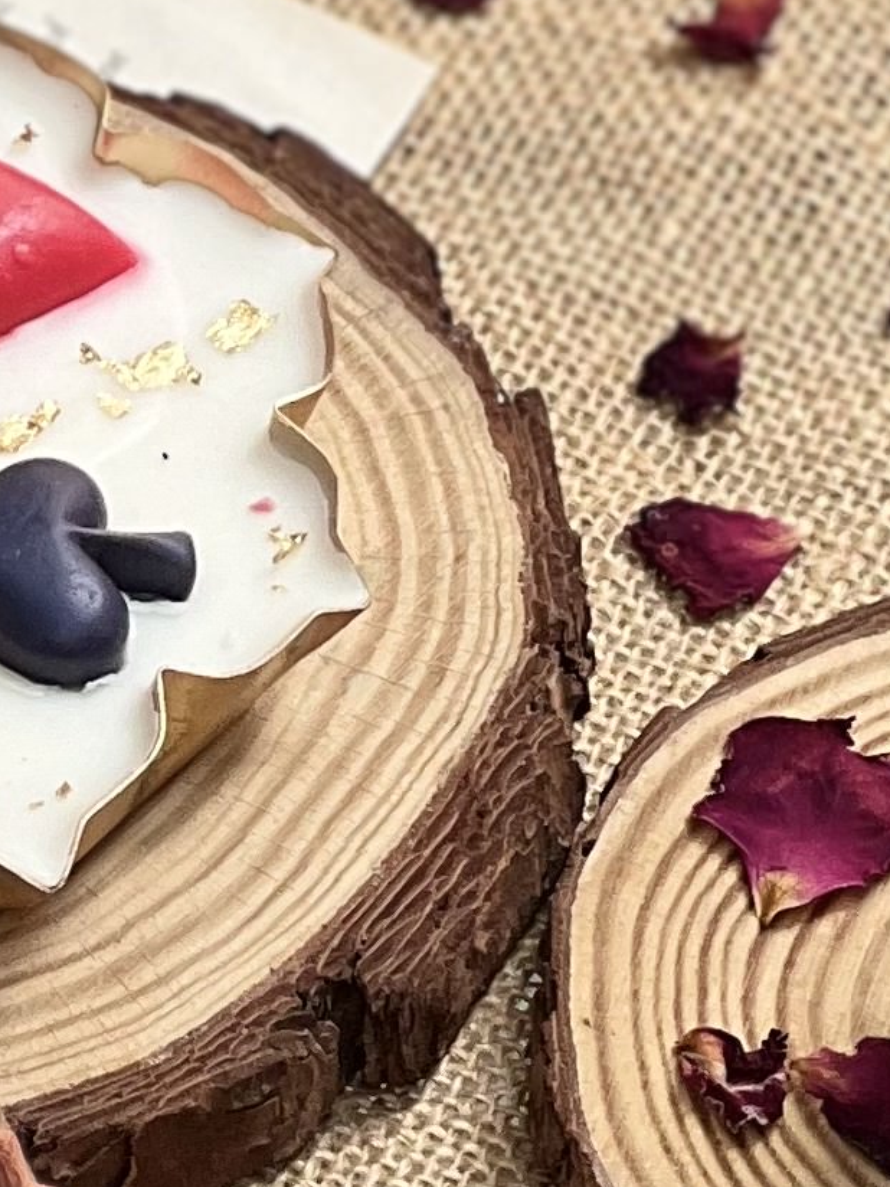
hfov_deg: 3.9
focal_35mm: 377
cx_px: -808
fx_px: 12924
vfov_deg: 5.2
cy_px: 1690
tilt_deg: -54.7
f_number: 2.8
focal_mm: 9
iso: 32
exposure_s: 1/121
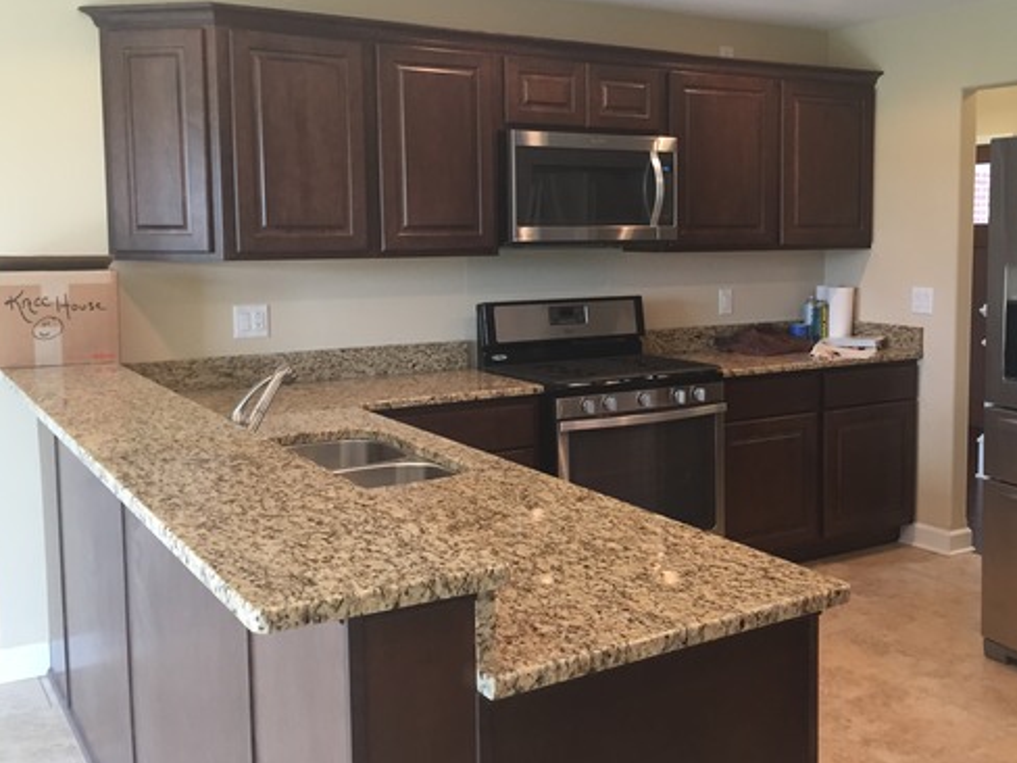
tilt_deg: -5.1
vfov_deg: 37.7
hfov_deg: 48.4
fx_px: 1116
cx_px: 650
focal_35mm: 38
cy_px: 329
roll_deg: +0.2
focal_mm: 4.15
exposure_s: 1/33
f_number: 2.2
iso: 64
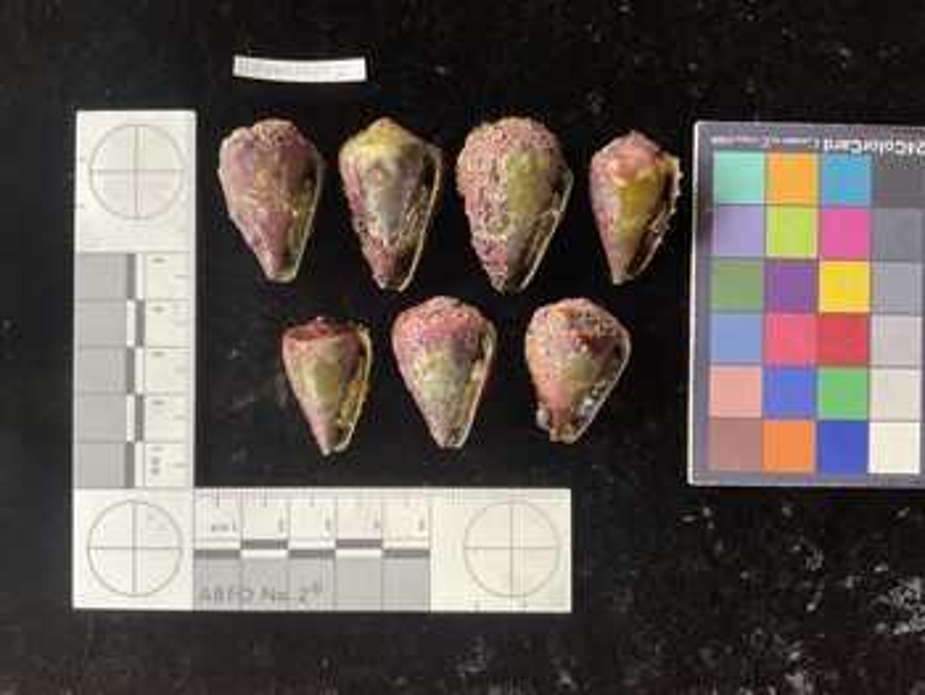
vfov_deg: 48.3
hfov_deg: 61.6
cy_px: 348
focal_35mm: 29
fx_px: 775
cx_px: 462
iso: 100
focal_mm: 3
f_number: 1.8
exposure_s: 1/60
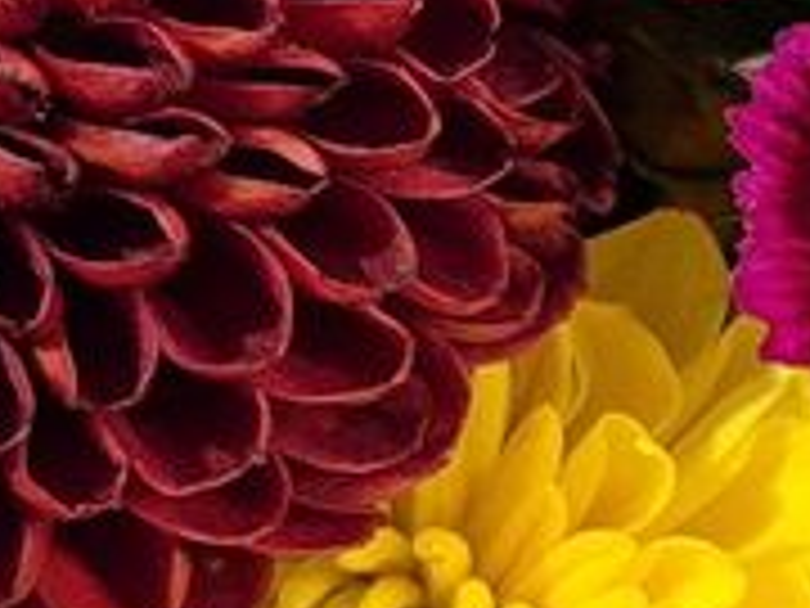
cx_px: 1188
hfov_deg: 11.6
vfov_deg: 9.0
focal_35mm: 164
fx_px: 3838
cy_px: 527
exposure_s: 1/120
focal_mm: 5.4
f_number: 1.8
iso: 400
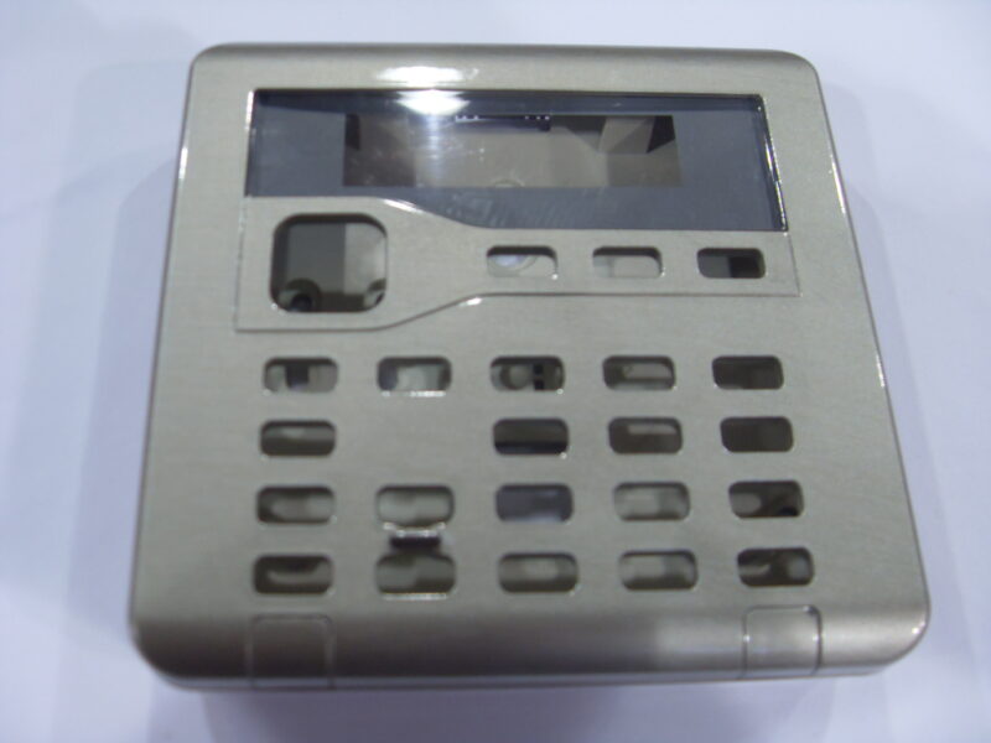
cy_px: 372
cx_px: 496
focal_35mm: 35
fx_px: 1002
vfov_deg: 40.7
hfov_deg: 52.6
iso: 160
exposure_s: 1/45
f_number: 2.8
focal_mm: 6.3
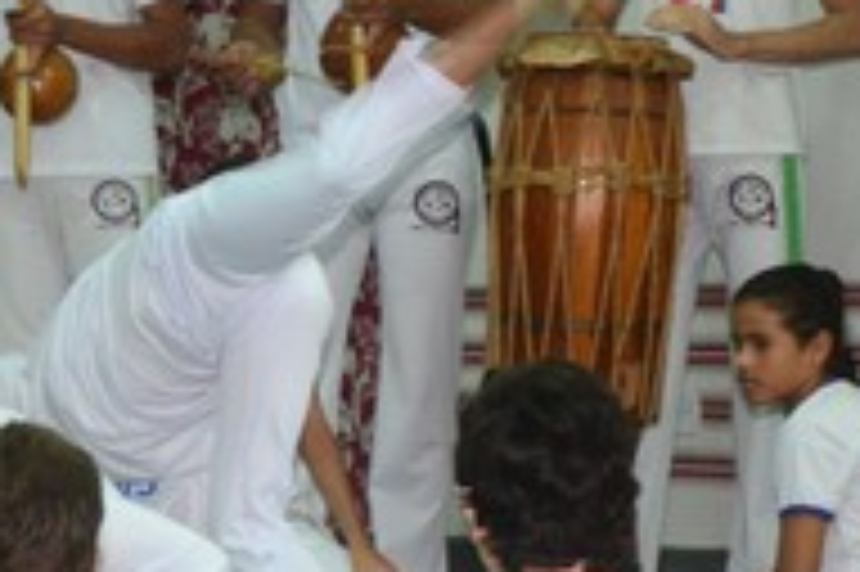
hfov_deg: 9.4
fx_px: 5227
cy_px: 329
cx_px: 104
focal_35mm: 219
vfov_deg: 6.3
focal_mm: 62
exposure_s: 1/80
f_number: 5
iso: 1600
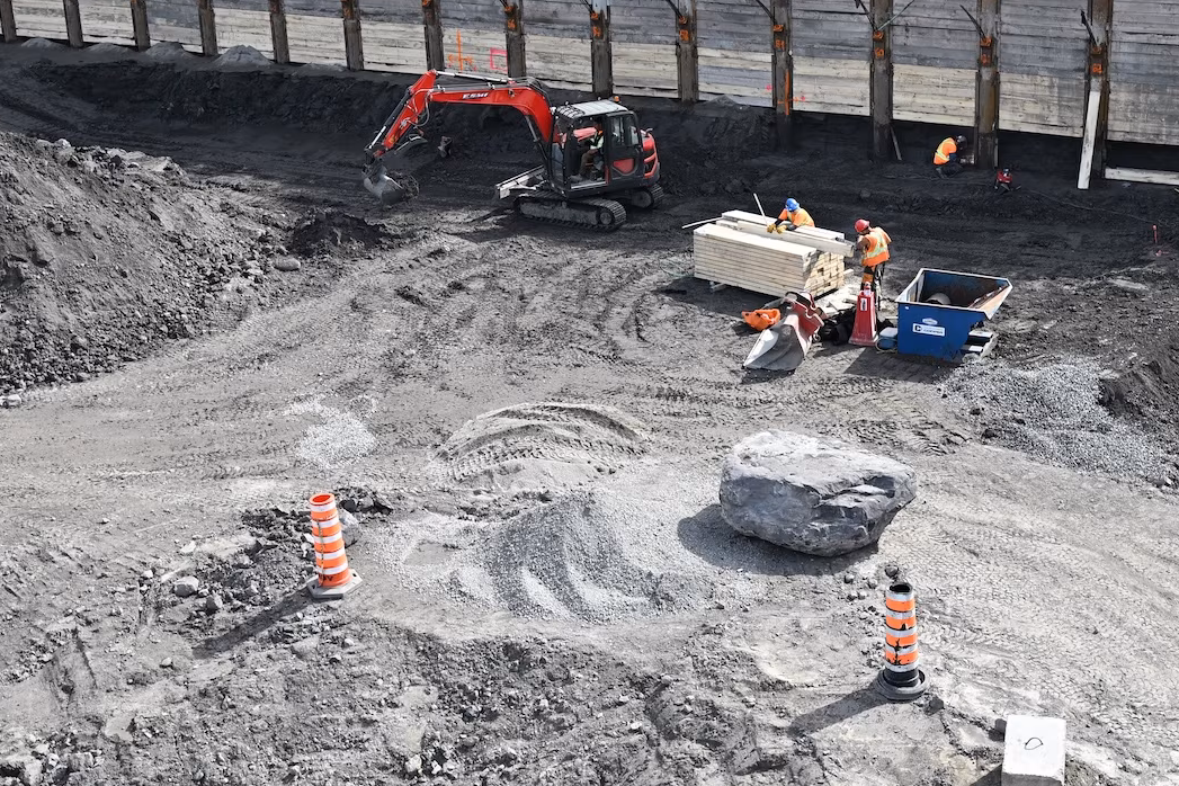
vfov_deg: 24.6
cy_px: 295
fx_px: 1801
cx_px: 733
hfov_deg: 36.1
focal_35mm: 55
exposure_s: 1/250
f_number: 5.6
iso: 100
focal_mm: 30
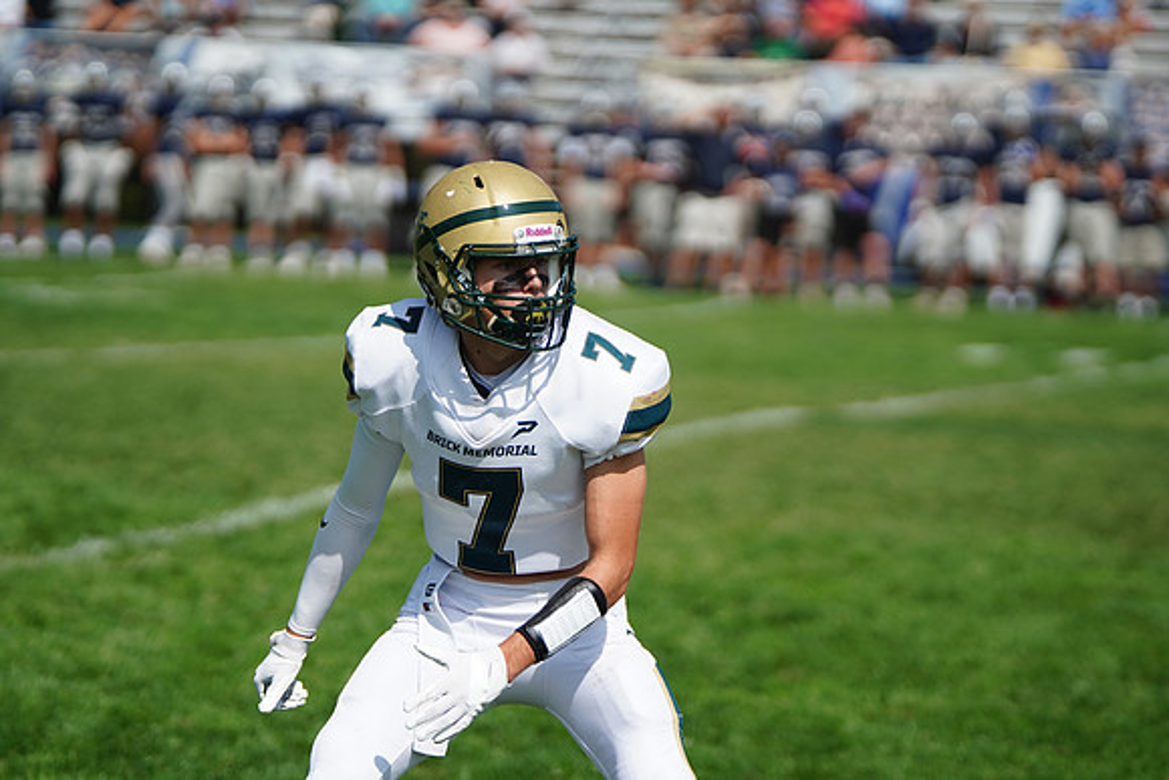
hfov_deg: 11.1
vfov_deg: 7.4
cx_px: 584
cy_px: 390
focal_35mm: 186
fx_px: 6041
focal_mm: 186
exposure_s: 1/8000
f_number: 2.8
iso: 400
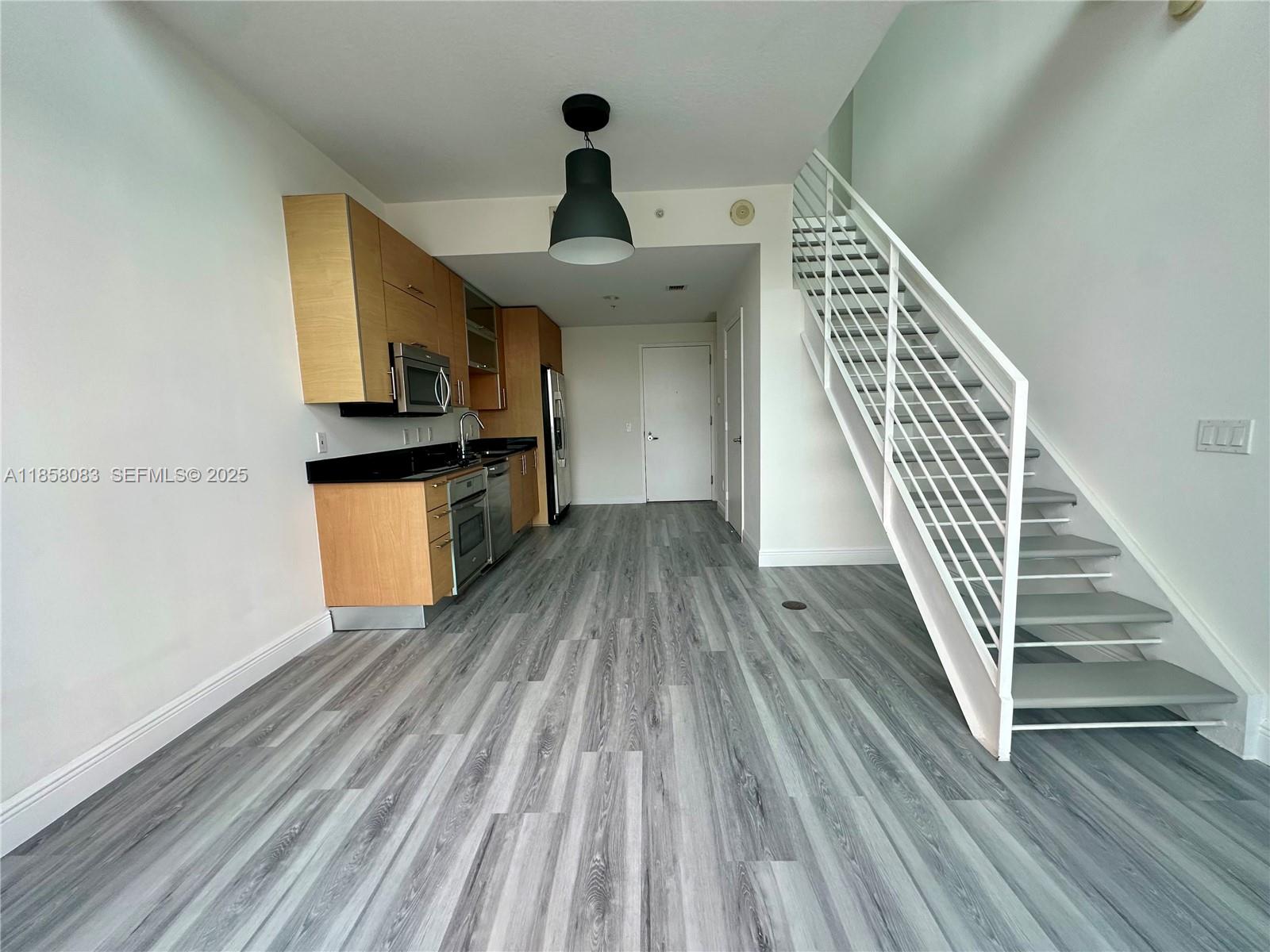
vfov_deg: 85.7
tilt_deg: -5.8
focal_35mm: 14
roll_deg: +1.6
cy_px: 476
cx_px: 635
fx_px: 514
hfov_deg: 102.1
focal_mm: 2.22
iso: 125
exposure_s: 1/99
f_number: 2.2
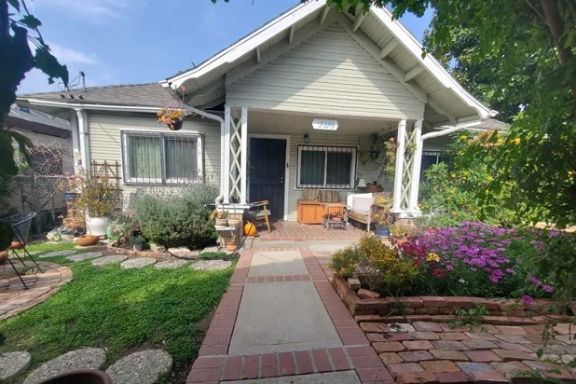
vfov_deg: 81.1
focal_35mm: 14
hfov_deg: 104.3
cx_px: 291
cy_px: 203
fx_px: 224
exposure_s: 1/545
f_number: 2.2
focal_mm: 1.8
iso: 50
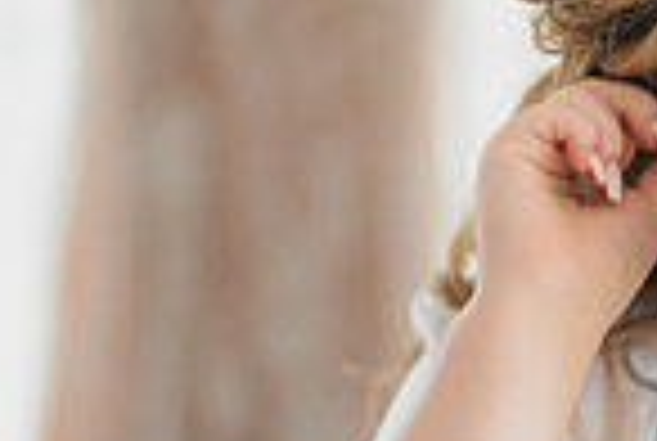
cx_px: 783
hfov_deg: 10.2
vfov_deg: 7.0
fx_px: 3621
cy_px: 218
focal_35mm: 198
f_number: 1.2
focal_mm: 50
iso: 400
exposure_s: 1/400
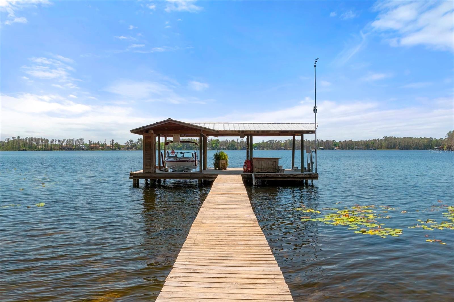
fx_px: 378
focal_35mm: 30
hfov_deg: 61.9
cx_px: 227
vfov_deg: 43.6
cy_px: 151
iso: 800
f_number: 8
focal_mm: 20
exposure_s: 1/1000
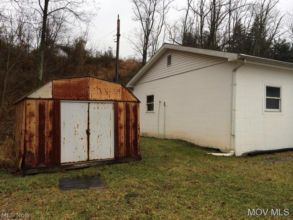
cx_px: 146
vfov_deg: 46.8
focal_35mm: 30
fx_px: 254
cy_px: 110
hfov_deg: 60.0
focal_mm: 4.12
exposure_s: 1/209
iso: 40
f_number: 2.2
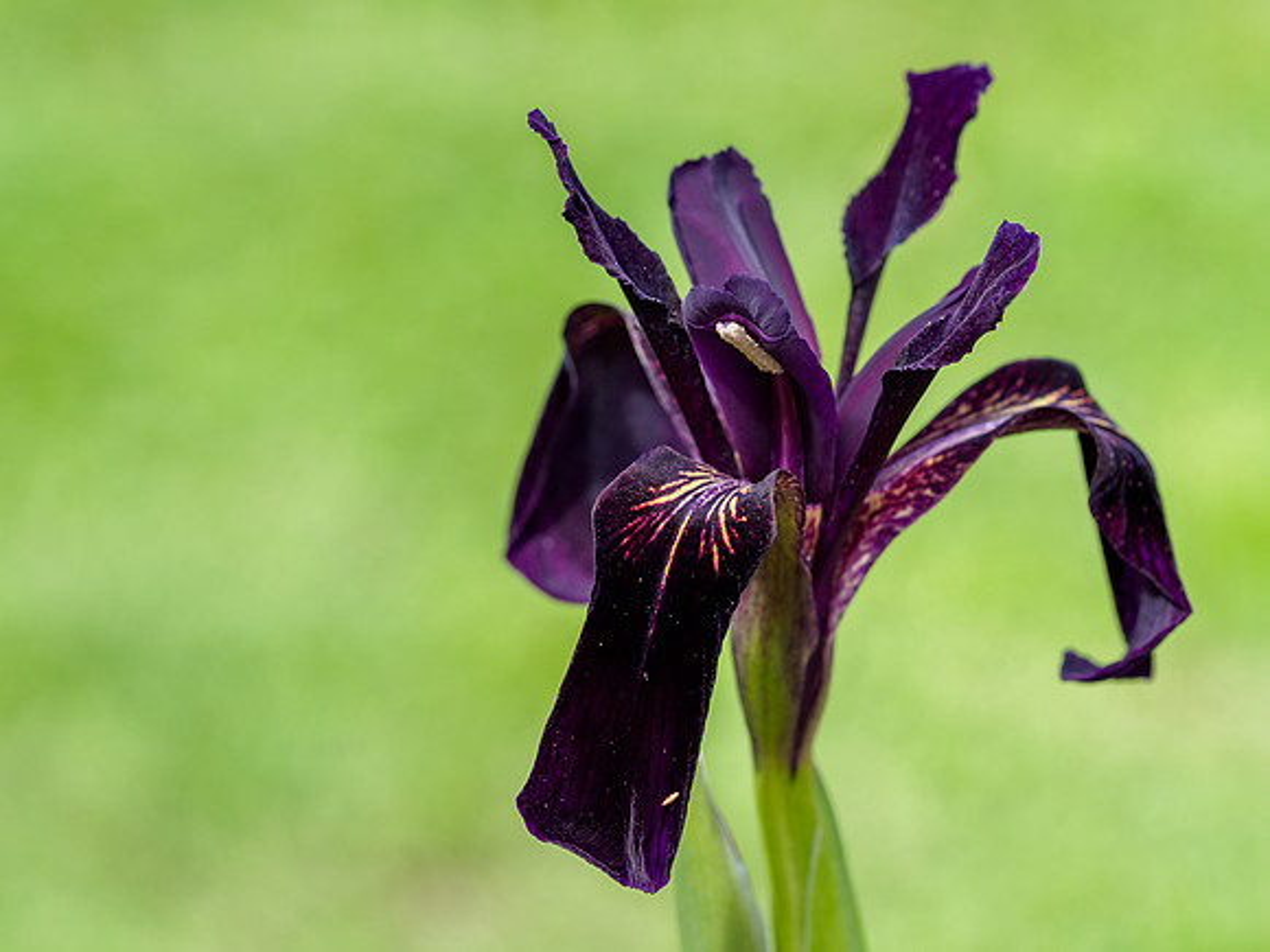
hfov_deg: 14.3
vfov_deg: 10.8
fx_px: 5043
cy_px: 476
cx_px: 727
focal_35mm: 137
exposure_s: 1/60
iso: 200
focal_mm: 60
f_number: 5.6
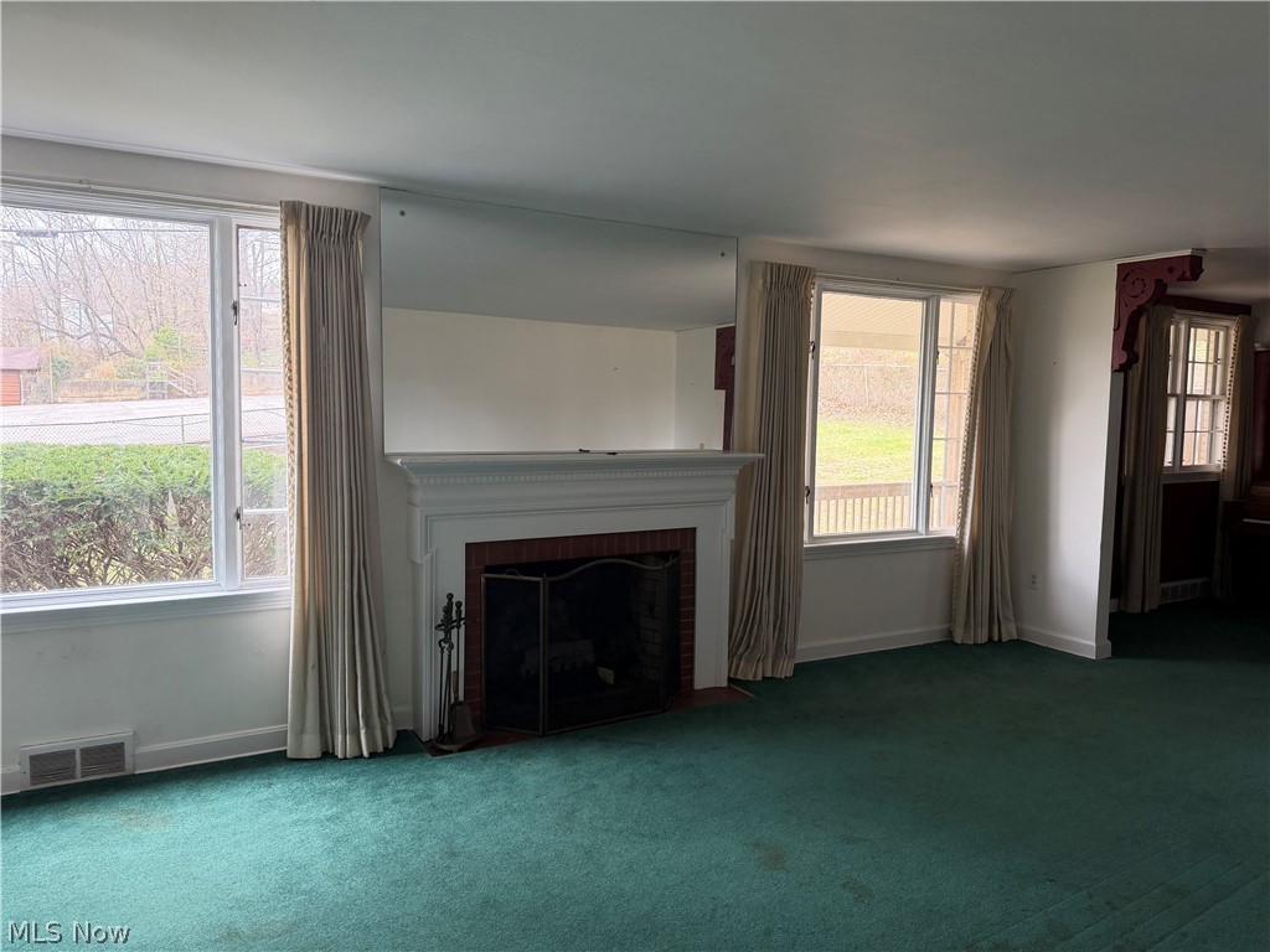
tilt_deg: -4.8
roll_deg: -0.6
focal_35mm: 24
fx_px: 881
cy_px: 476
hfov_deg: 71.6
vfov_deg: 56.8
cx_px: 635
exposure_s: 1/121
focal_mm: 6.76
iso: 200
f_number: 1.78
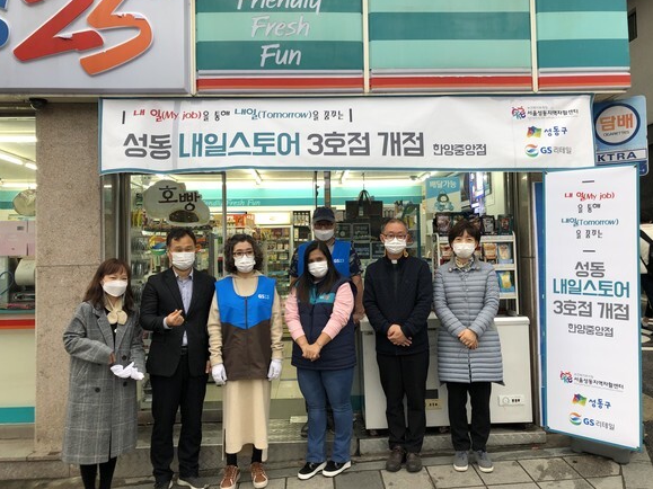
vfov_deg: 48.2
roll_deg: +1.5
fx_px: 547
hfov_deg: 61.7
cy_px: 238
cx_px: 337
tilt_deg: +2.3
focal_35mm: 29
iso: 50
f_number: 1.8
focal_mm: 3.99
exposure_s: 1/120
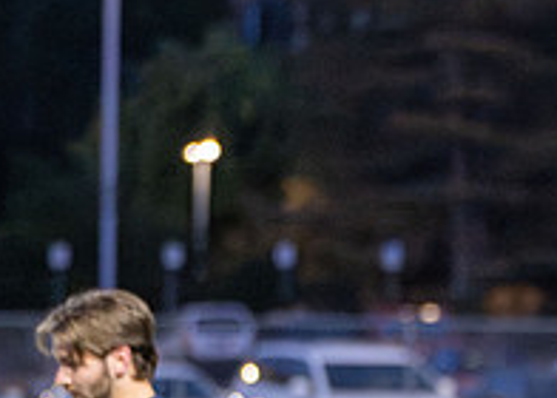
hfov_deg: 5.4
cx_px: 906
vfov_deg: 3.9
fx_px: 5885
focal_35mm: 372
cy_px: 553
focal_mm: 98
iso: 12800
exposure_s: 1/800
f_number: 2.8
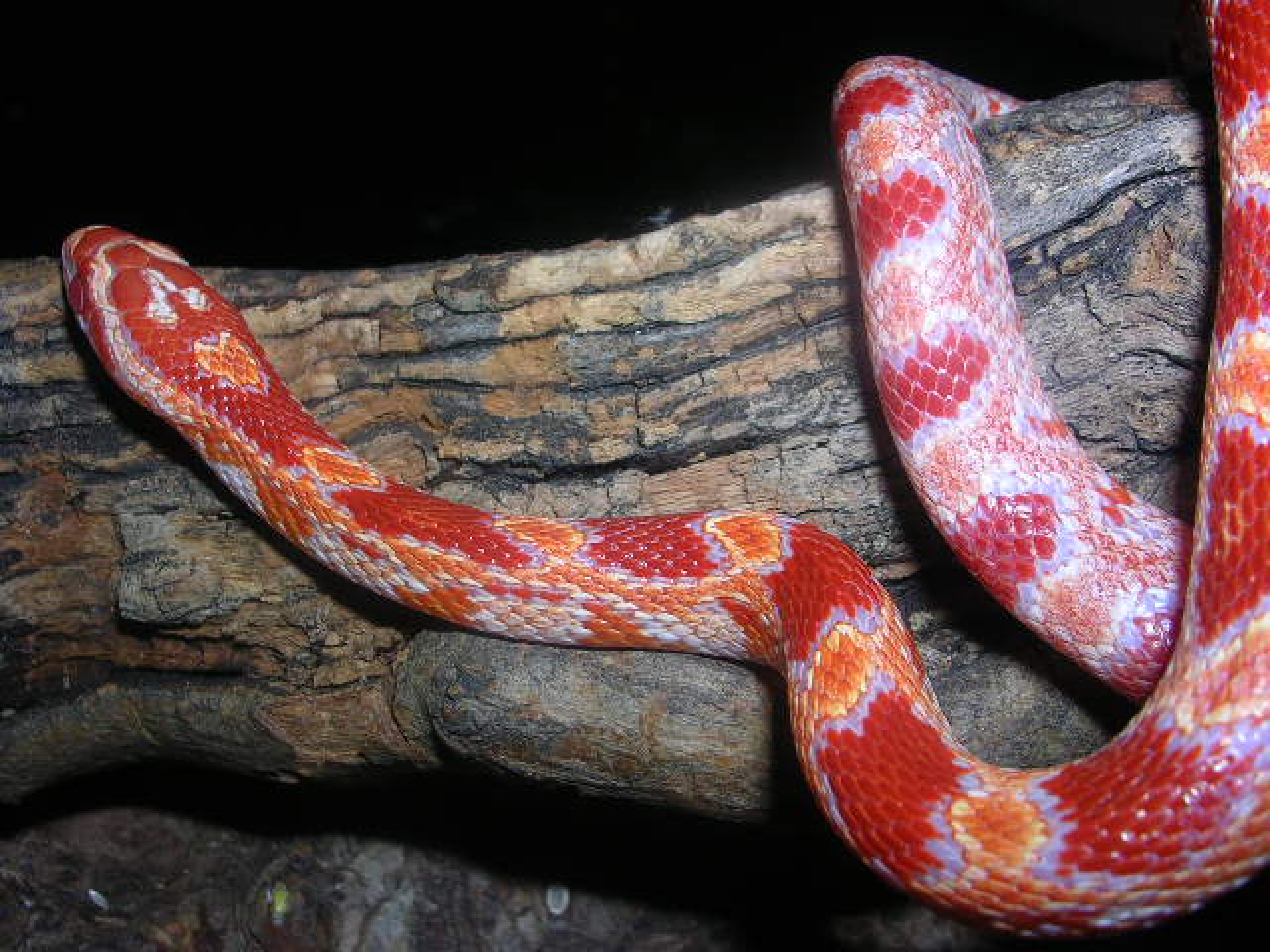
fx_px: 1394
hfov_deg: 49.0
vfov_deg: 37.7
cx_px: 635
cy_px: 476
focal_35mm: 38
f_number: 5.6
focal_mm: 5.8
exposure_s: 1/60.1
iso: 50
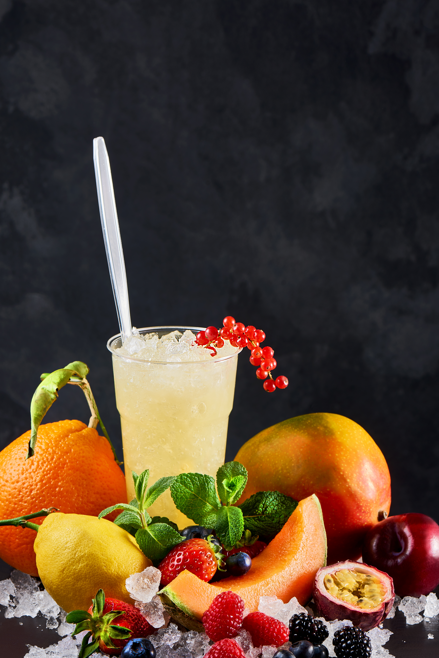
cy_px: 352
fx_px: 2266
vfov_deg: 16.5
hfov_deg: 11.1
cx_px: 219
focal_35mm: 124
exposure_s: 1/80
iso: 50
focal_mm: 105
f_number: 14
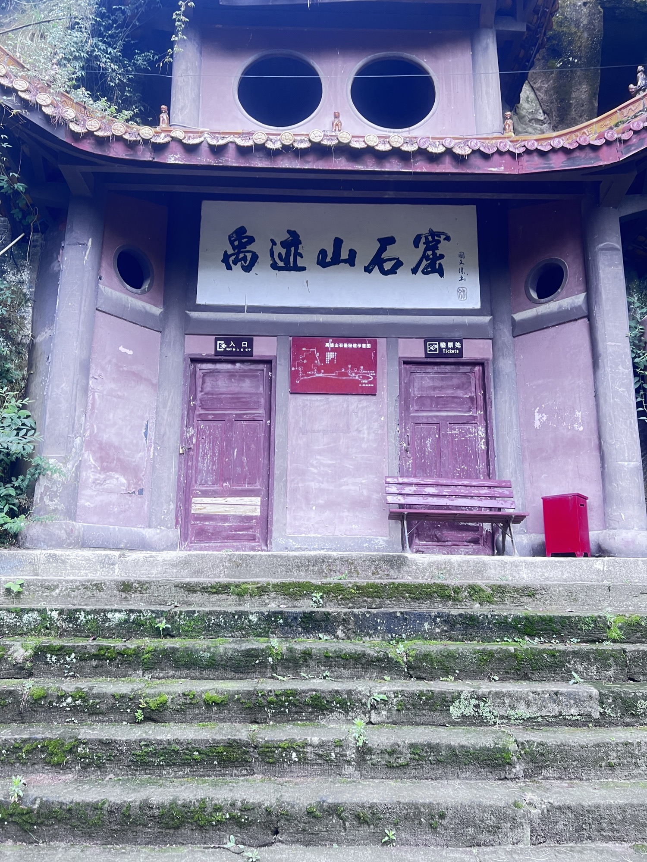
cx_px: 324
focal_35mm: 26
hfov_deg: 53.1
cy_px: 431
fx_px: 648
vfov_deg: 67.3
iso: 125
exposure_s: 1/98
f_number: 1.5
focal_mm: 5.7
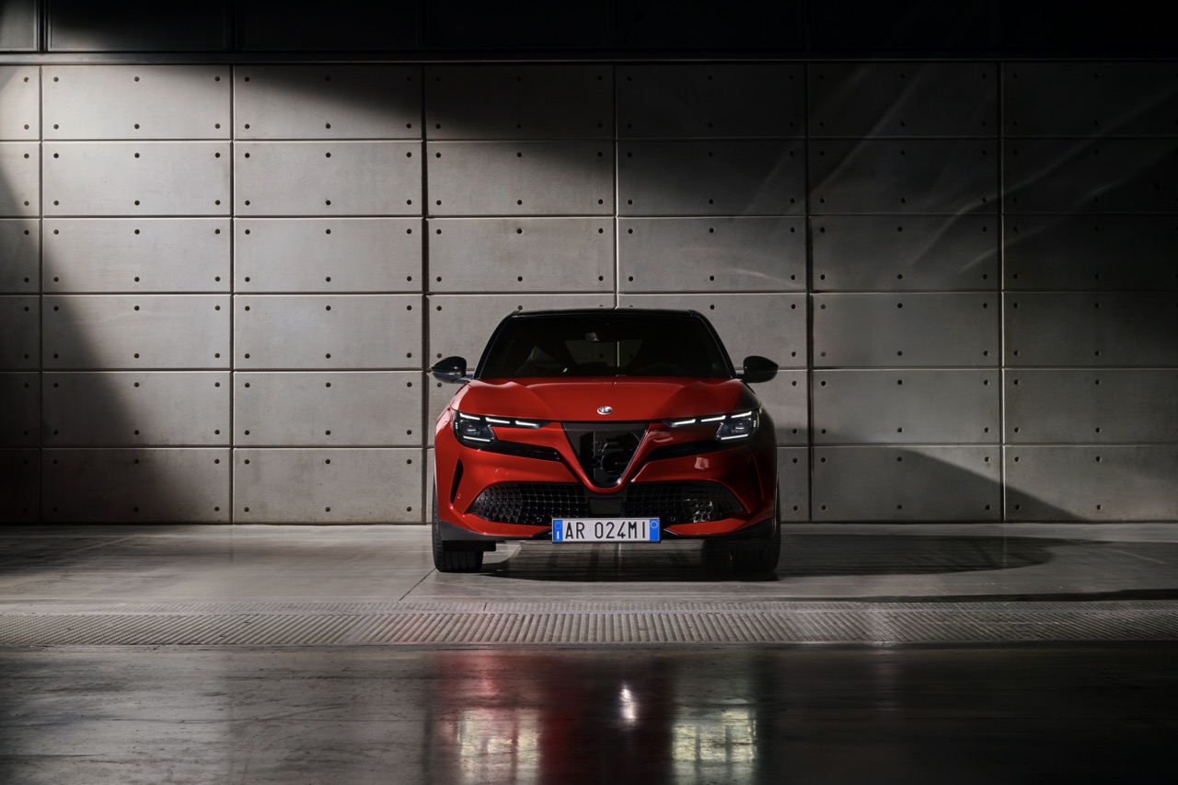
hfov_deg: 37.5
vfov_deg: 25.5
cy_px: 392
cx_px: 589
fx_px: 1734
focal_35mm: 53
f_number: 14
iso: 100
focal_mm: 53
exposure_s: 1/5
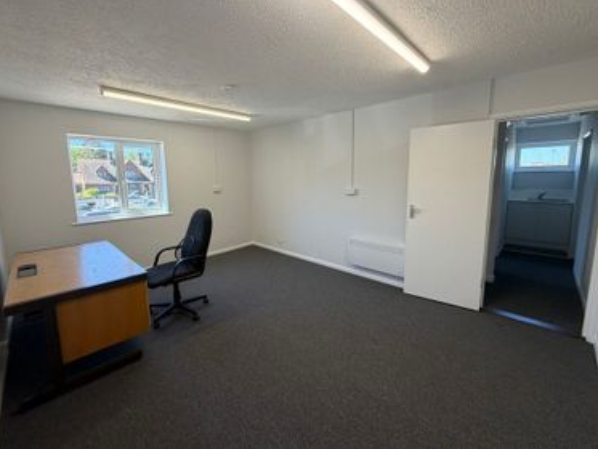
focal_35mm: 15
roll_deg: +1.1
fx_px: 259
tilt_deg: -8.3
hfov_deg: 98.1
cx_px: 290
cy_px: 210
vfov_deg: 81.7
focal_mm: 2.22
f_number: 2.2
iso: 64
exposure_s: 1/121
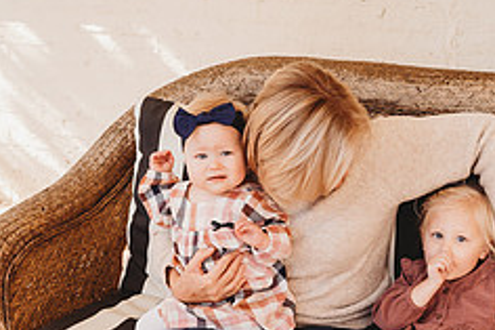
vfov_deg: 22.7
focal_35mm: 59
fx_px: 811
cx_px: 336
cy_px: 257
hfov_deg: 33.6
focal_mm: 24
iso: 400
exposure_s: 1/200
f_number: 4.5
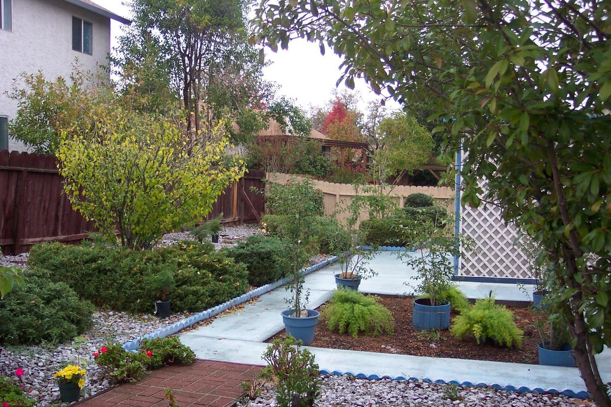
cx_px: 306
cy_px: 204
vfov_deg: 35.0
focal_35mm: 38
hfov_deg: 50.7
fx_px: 645
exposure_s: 1/250
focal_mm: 8
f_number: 2.8
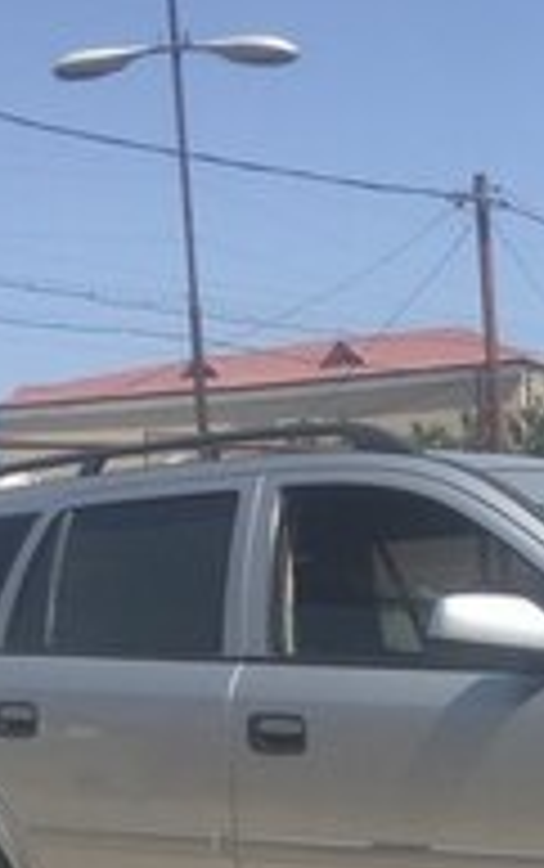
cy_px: 1066
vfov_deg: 23.6
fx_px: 1870
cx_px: 598
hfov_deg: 16.1
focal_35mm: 79
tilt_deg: -14.8
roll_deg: +1.4
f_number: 2.2
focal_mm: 4.15
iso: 32
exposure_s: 1/2198
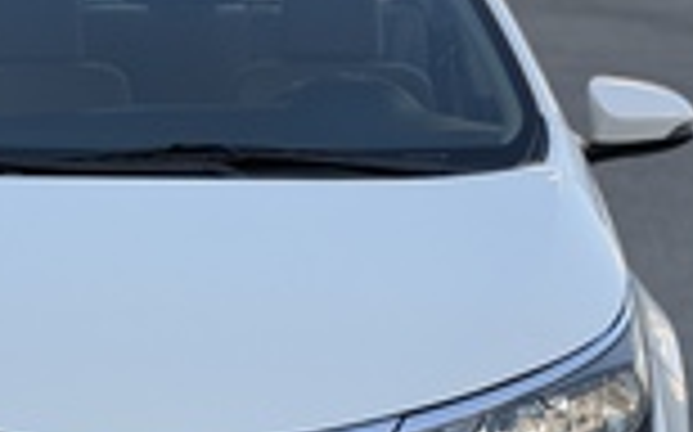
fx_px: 2850
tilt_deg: -7.5
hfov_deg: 13.8
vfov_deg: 8.7
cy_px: 277
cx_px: 164
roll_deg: +0.0
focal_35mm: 151
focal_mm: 6.76
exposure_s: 1/2033
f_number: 1.78
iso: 80
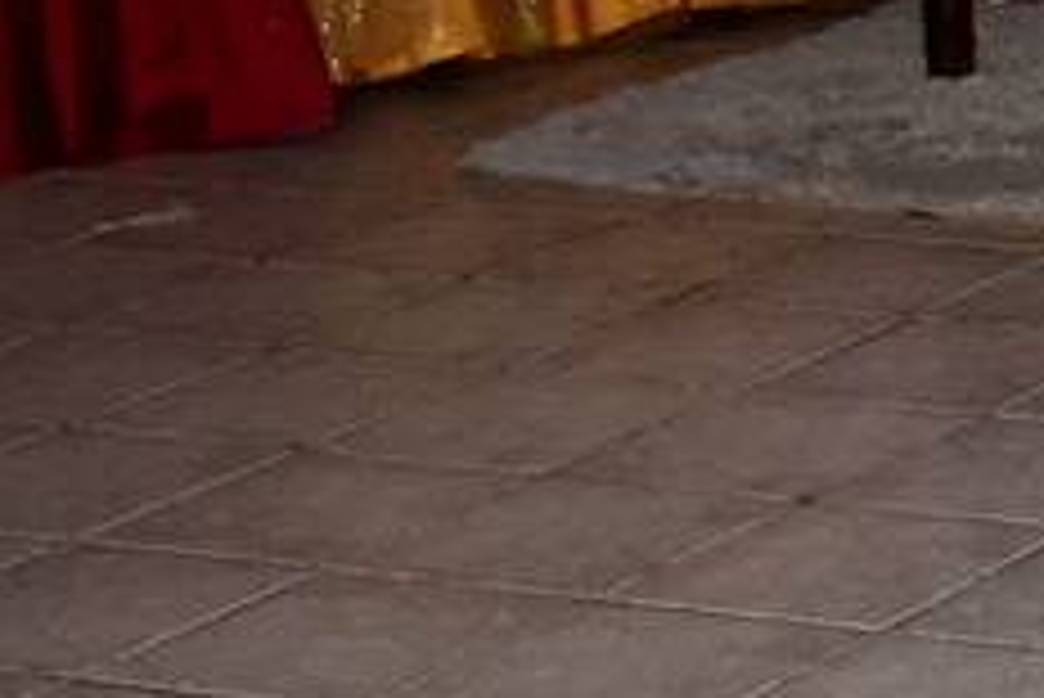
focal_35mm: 155
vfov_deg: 8.6
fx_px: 4498
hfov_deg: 11.4
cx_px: 2336
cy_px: -518
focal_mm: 20
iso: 1000
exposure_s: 1/100
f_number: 3.5
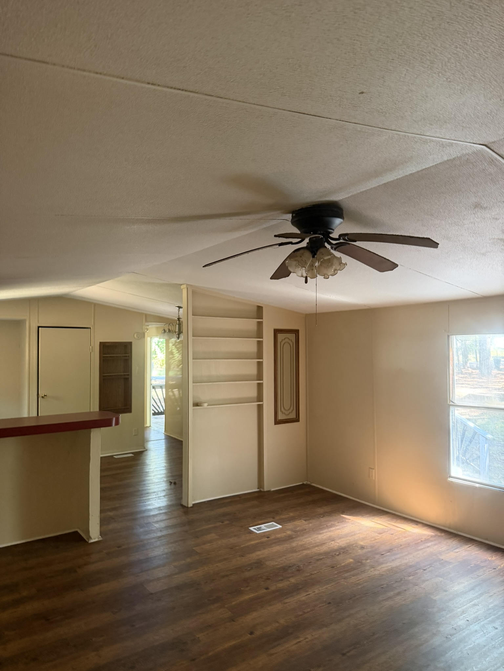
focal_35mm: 24
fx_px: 466
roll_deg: -0.4
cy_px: 336
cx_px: 252
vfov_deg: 71.6
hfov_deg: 56.8
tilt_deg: +0.0
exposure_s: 1/60
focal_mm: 6.76
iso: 500
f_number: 1.78
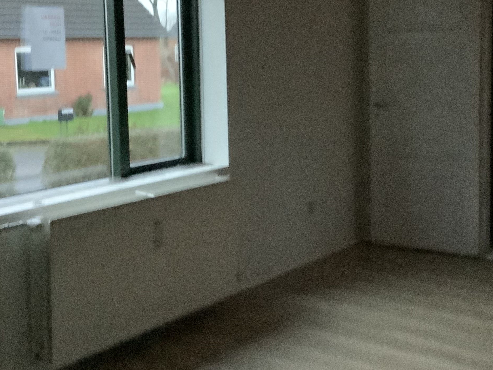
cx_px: 310
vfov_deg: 26.9
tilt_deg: -6.0
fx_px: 769
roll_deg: +0.0
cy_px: 125
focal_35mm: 54
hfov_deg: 35.3
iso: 800
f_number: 2.4
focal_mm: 3.3
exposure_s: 1/20
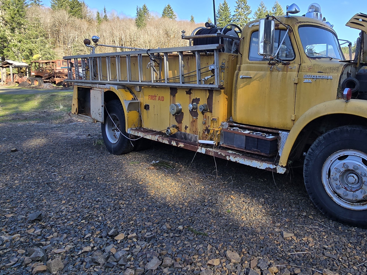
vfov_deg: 52.7
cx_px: 229
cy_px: 109
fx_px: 276
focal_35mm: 26
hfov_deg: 66.3
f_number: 2.2
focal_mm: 2.2
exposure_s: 1/825
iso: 50
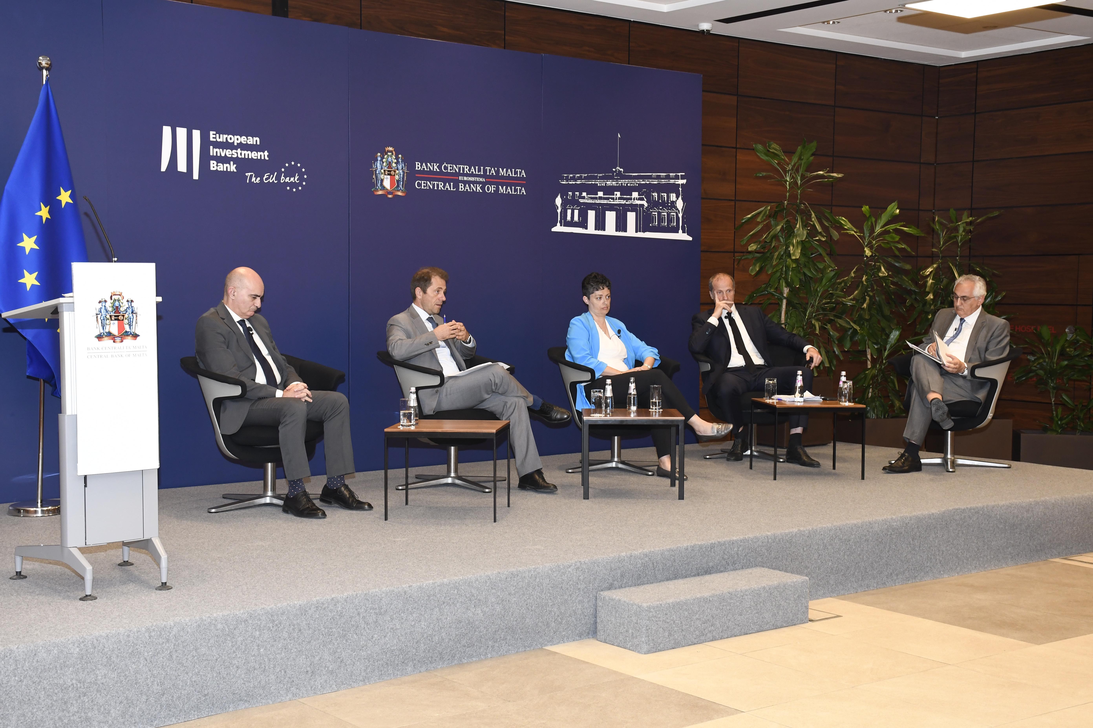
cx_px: 546
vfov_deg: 28.1
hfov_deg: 41.1
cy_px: 364
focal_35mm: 48
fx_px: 1457
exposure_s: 1/60
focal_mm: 32
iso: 1000
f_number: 7.1
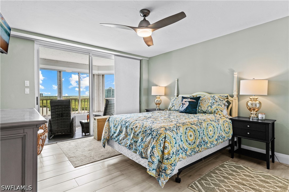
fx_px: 152
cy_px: 96
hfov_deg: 86.9
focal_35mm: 19
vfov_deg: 64.5
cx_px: 144
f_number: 10
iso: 320
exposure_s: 1/15
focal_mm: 19
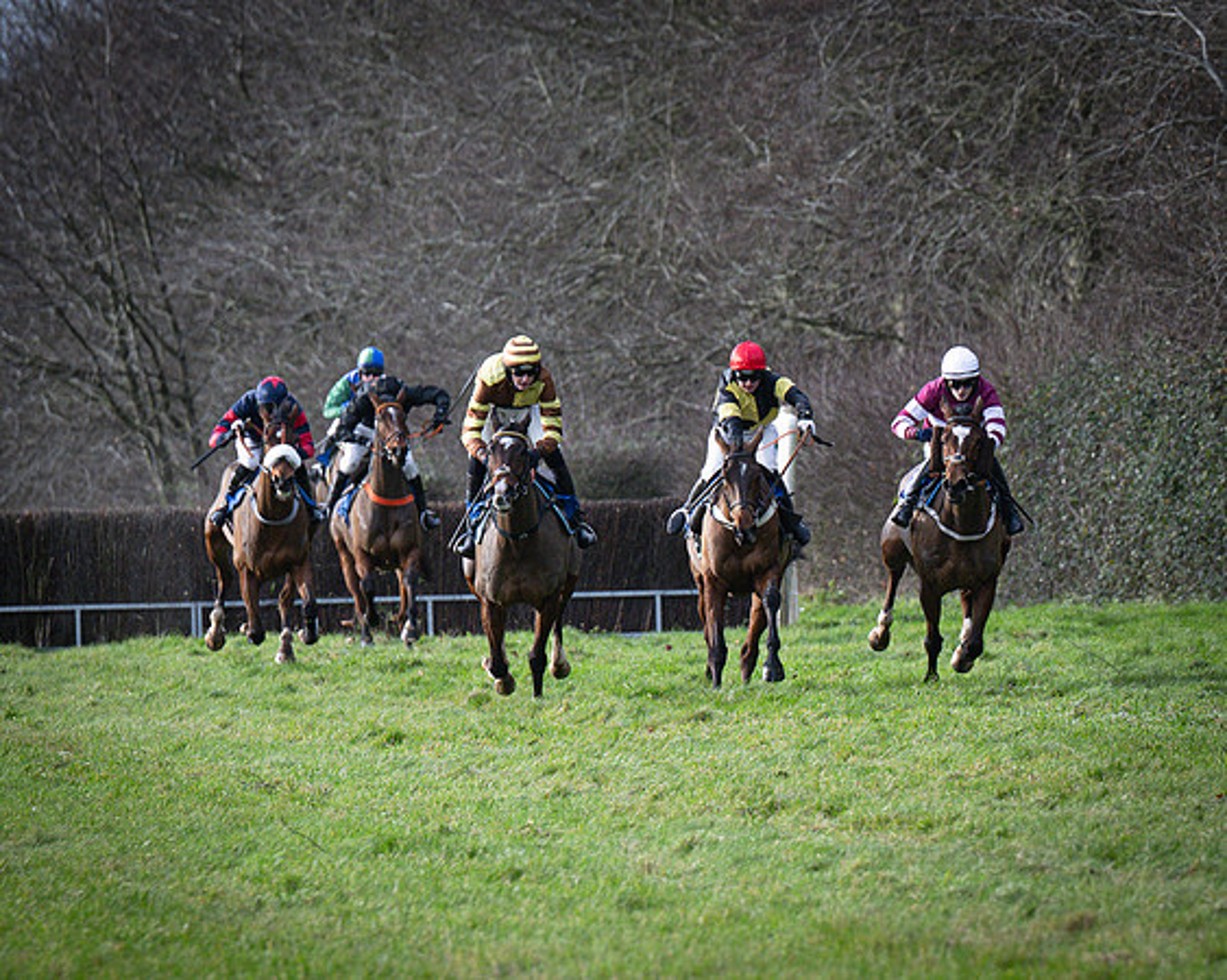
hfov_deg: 3.8
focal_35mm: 504
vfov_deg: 3.1
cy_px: 557
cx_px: 957
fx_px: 18284
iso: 400
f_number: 4
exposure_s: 1/1250
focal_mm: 170
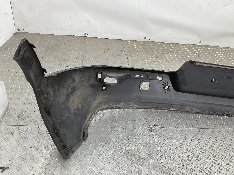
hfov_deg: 61.7
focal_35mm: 29
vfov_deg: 48.2
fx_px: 196
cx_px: 117
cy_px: 88
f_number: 1.8
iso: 32
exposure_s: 1/120
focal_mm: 3
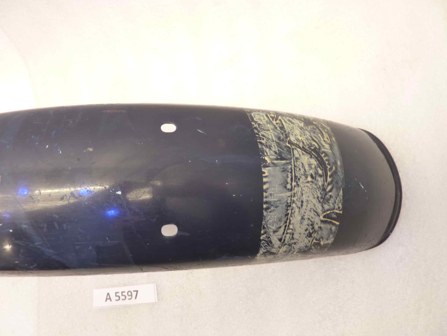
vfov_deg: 54.9
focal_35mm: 25
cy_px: 168
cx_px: 224
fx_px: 323
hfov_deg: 69.4
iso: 125
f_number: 3.3
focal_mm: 4.1
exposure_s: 1/8
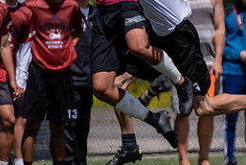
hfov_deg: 1.4
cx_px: 141
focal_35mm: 1490
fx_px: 10193
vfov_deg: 0.9
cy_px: 54
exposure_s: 1/2000
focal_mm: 400
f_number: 4
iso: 180
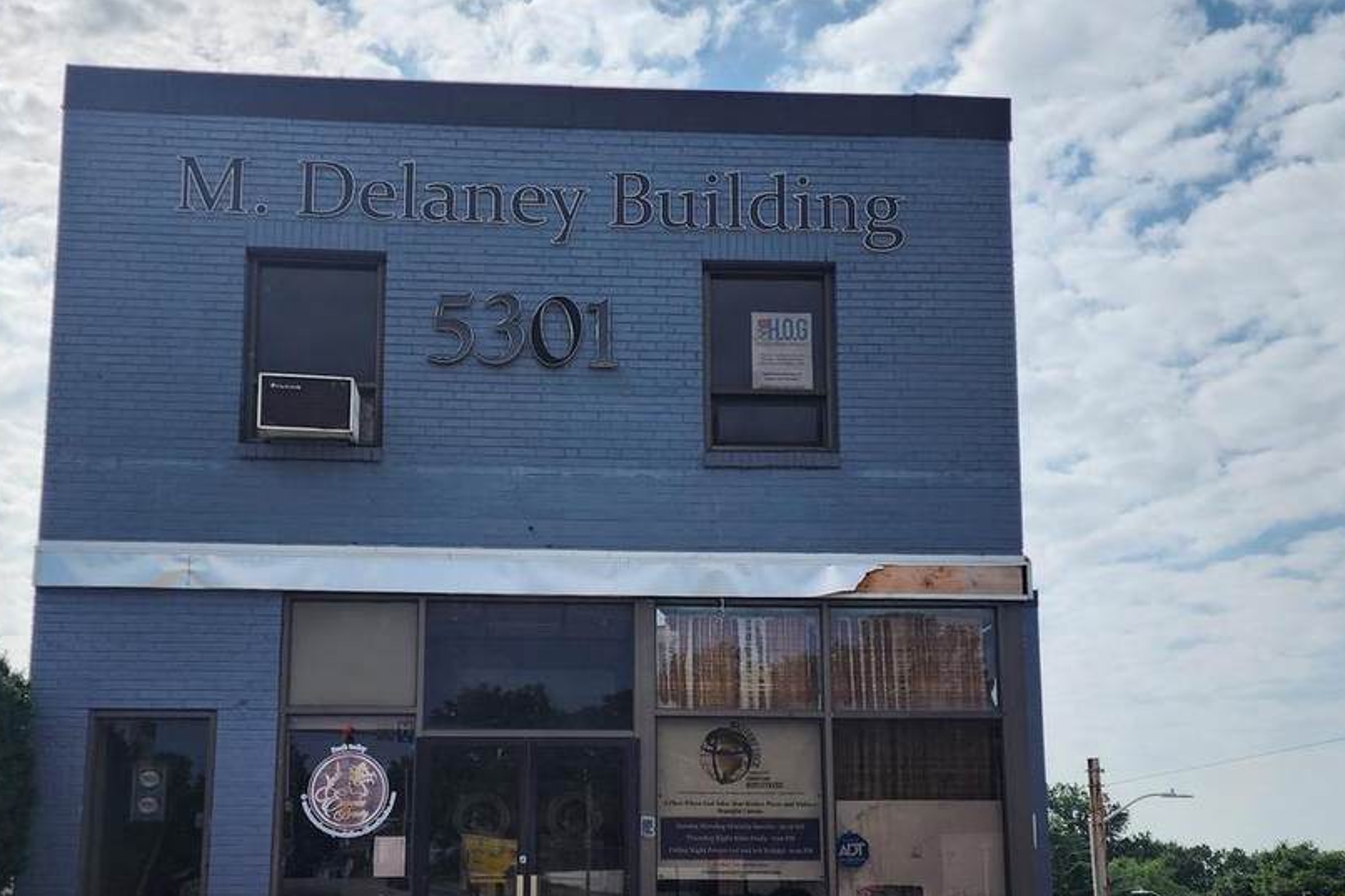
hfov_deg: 50.6
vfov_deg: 34.2
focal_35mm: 38
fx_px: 1419
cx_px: 617
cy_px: 689
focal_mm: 6.4
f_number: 1.8
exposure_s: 1/2157
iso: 12
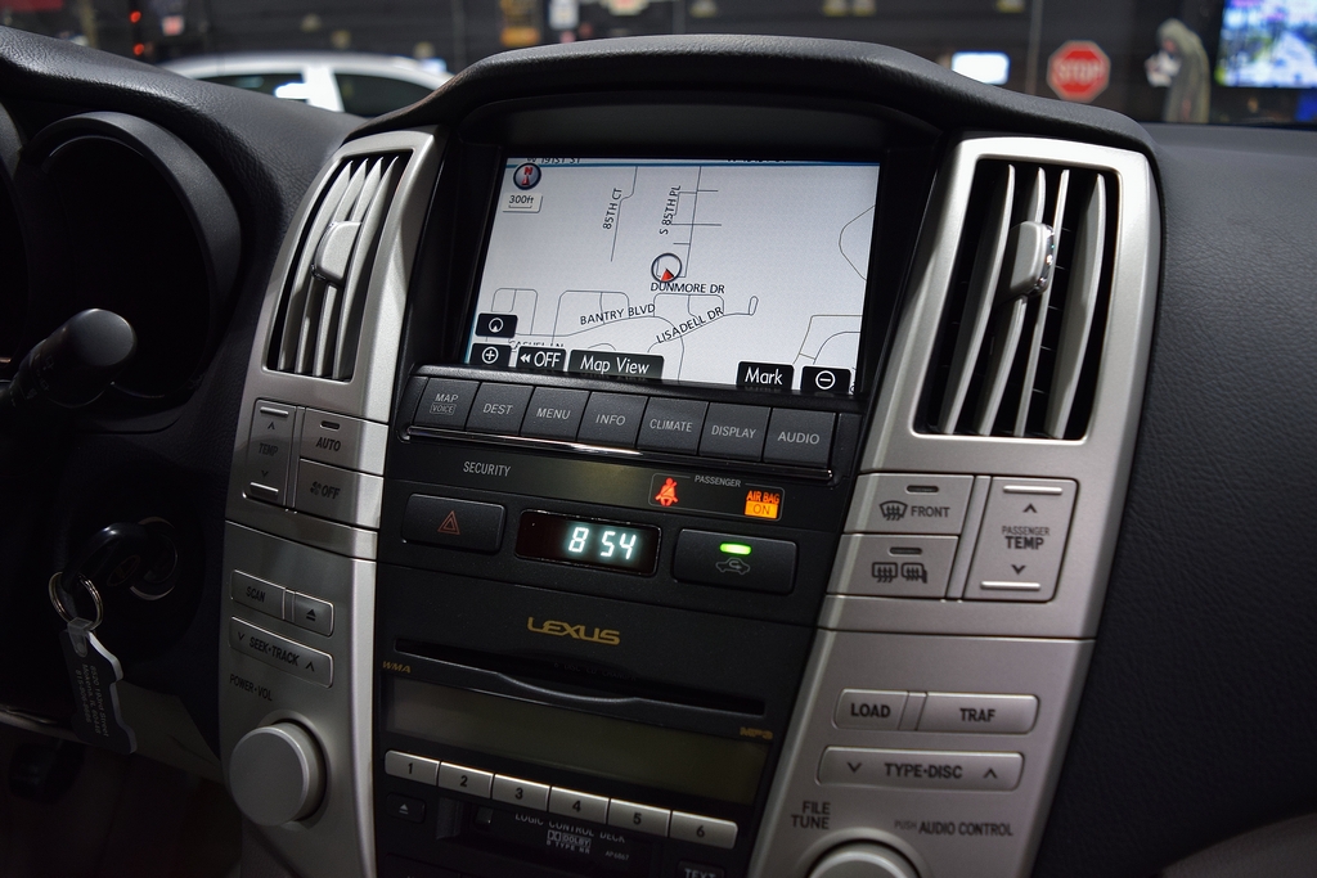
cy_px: 439
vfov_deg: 47.9
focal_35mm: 27
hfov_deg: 67.4
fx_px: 988
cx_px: 658
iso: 800
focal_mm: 18
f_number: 4
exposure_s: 1/60
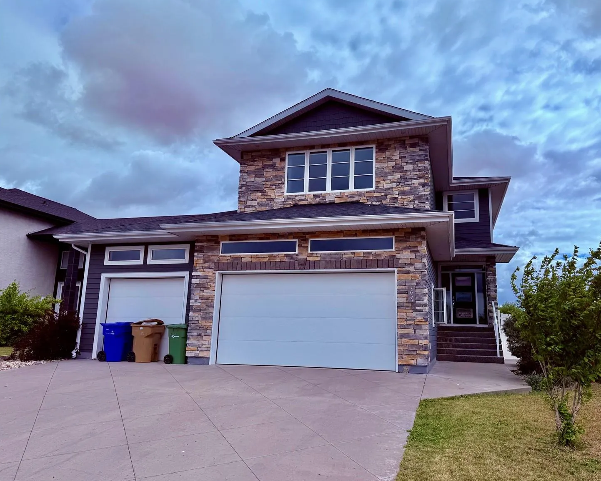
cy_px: 243
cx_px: 330
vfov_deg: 54.9
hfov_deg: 65.9
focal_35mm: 26
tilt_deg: +11.3
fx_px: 462
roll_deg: -0.7
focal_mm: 6.76
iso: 80
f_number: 1.78
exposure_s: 1/9091
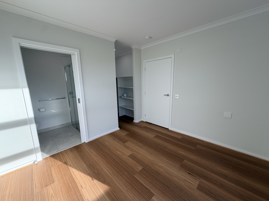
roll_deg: +0.7
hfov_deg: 102.1
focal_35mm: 14
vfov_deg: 85.7
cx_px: 134
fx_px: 109
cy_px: 100
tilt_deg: -10.6
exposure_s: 1/100
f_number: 2.2
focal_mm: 2.22
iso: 32
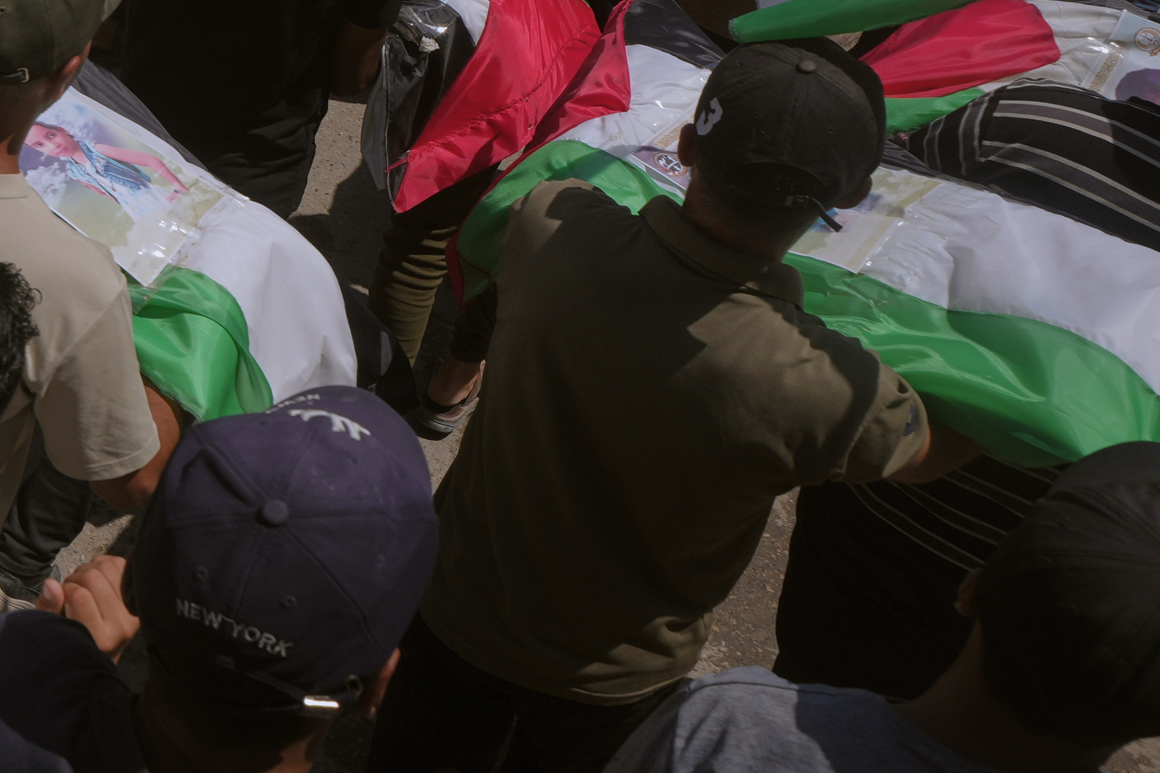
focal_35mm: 62
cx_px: -629
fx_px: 1997
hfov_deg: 24.4
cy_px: 59
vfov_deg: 21.4
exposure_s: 1/1250
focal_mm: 16
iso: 80
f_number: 6.3
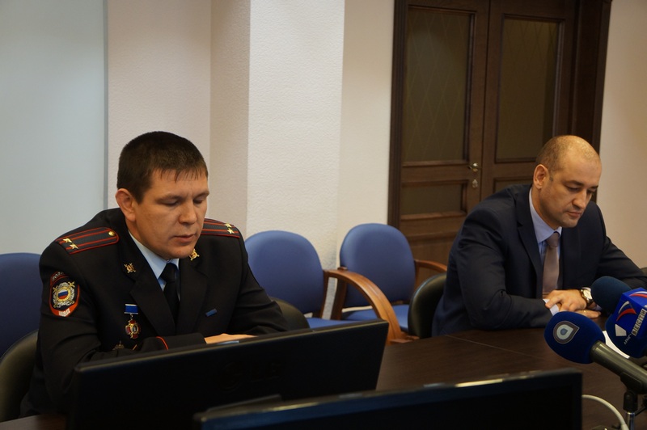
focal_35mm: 60
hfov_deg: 33.4
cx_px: 324
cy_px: 215
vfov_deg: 22.6
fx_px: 1077
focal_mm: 40
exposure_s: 1/80
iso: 640
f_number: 4.5
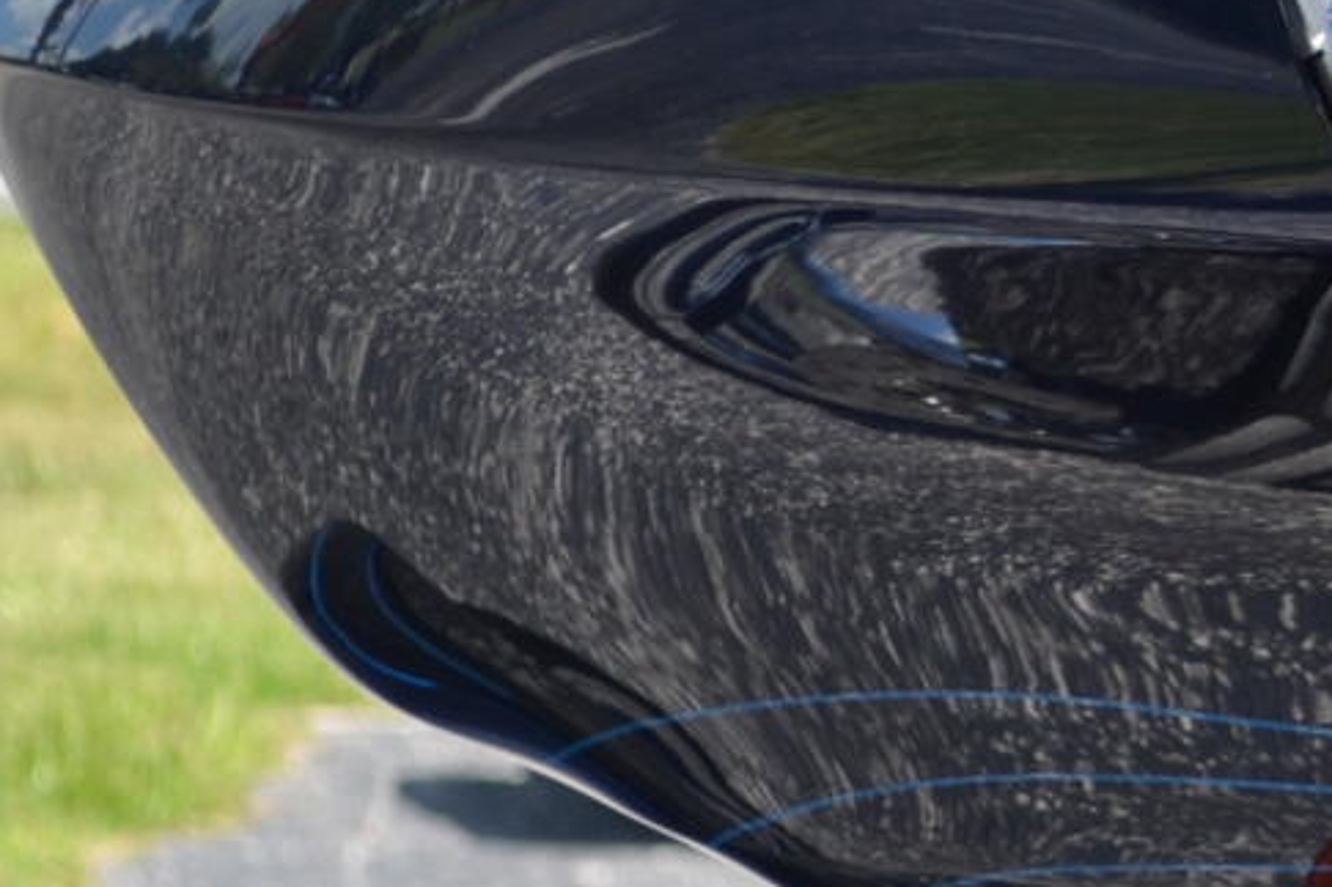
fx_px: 10060
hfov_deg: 7.3
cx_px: 2480
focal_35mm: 272
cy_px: -32
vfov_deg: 5.0
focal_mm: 44
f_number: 6.3
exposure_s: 1/160
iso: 100
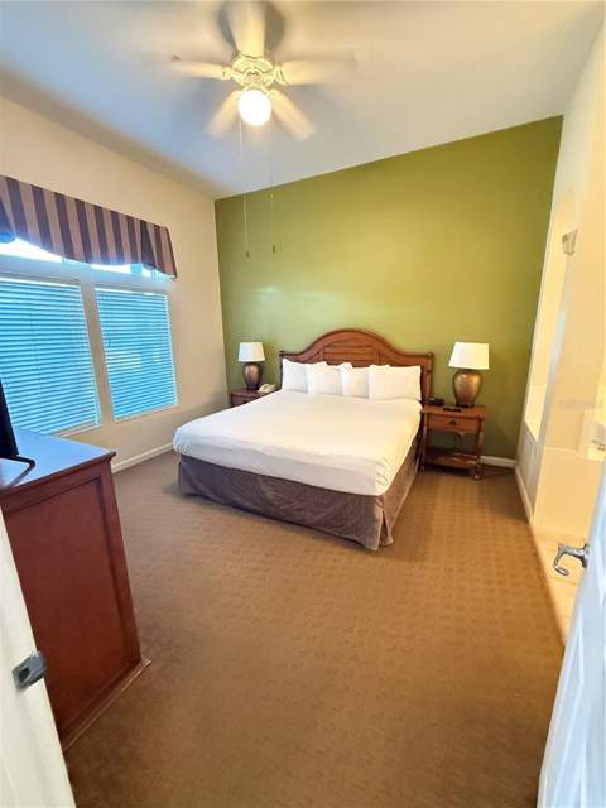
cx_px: 303
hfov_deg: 85.7
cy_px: 404
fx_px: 327
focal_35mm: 14
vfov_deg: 102.1
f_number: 2.2
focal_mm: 2.22
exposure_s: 1/60
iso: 1250
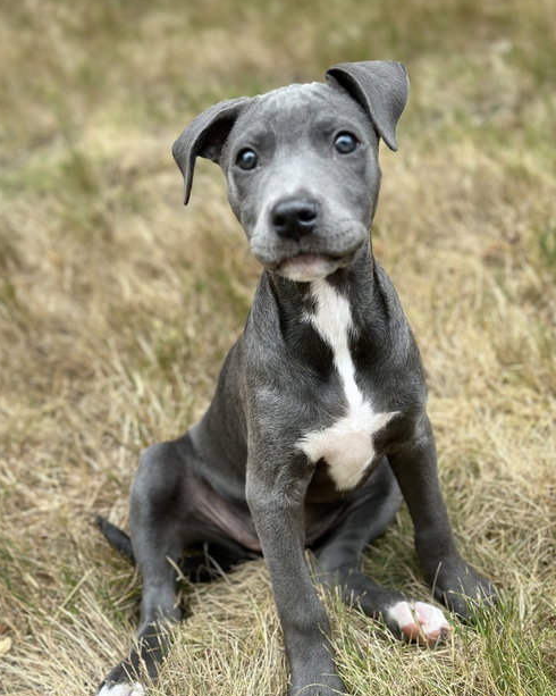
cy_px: 346
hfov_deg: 29.7
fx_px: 1050
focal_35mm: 51
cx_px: 277
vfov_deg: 36.7
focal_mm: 6.86
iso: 80
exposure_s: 1/872
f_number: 1.78
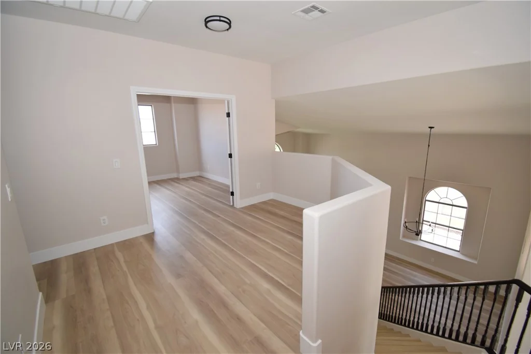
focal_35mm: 15
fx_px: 221
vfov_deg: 77.3
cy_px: 177
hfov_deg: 100.4
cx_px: 266
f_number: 5.6
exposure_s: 1/200
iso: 800
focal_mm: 10
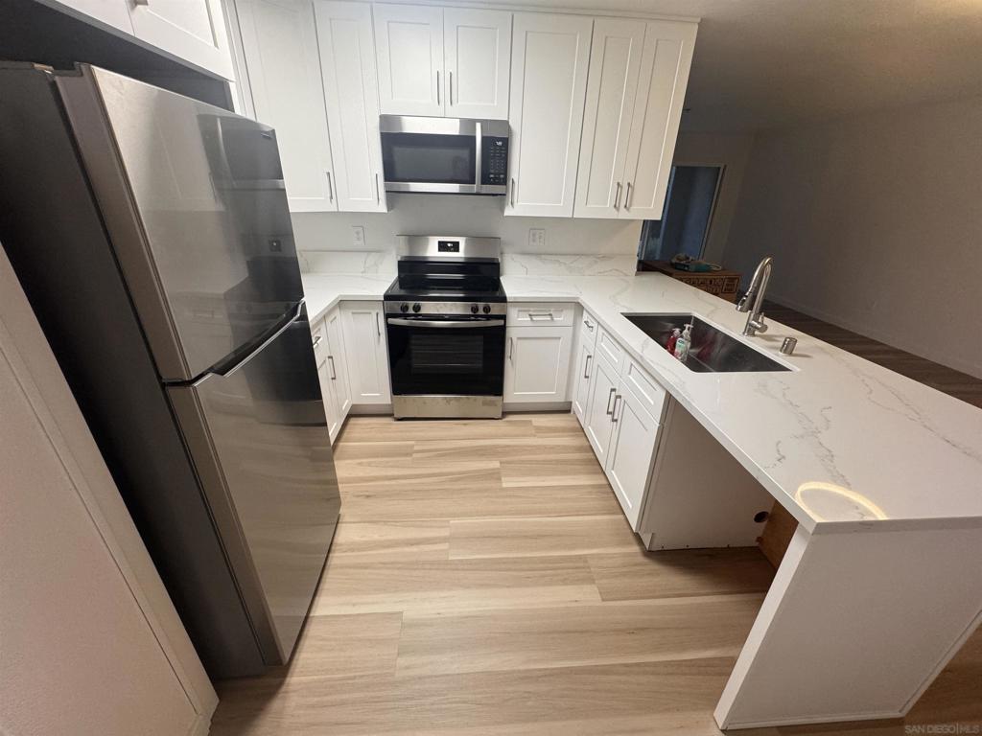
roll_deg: -2.4
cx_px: 491
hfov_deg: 102.1
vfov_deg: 85.7
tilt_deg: -25.2
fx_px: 397
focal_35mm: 14
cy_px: 368
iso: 200
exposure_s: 1/120
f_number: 2.2
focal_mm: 2.22
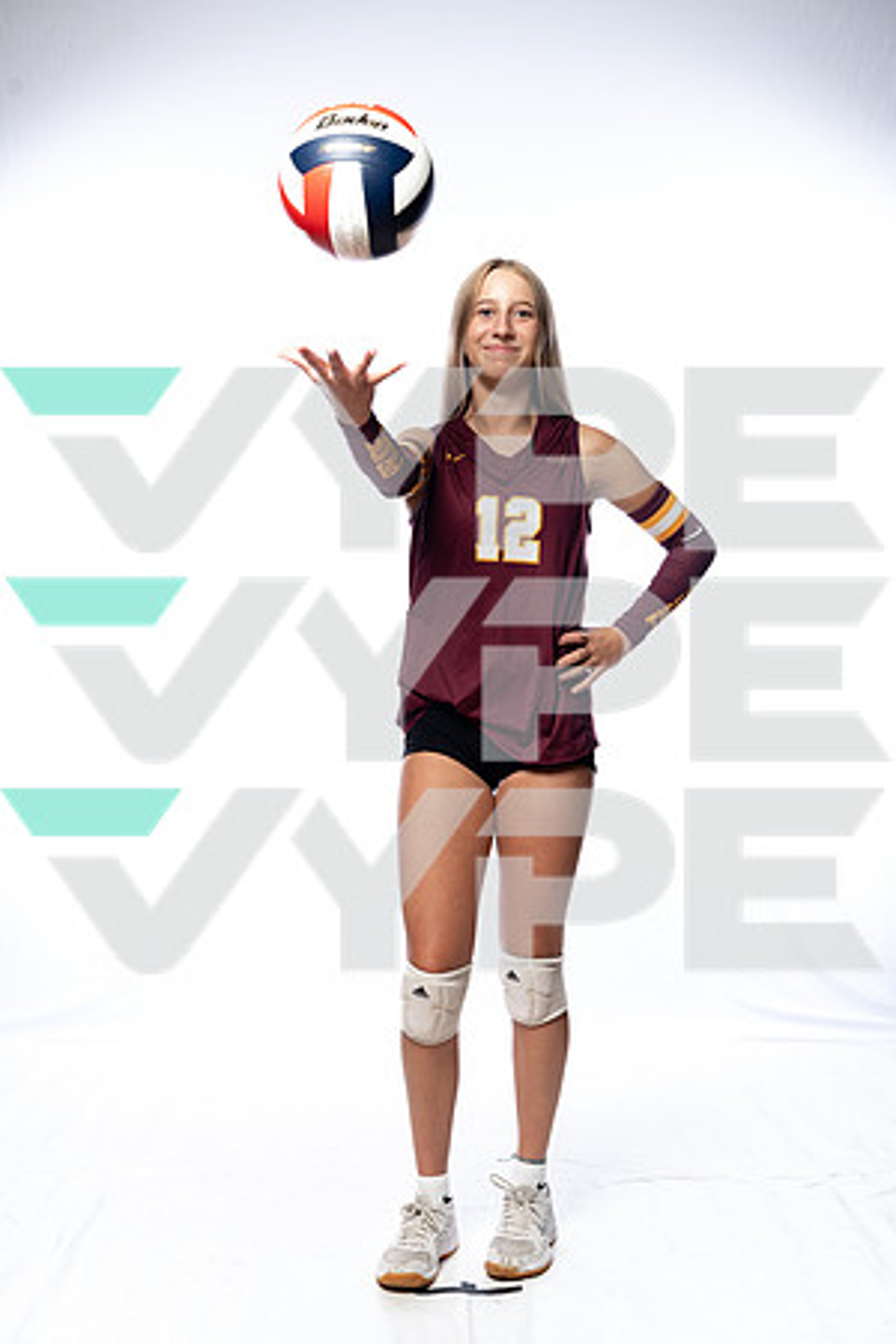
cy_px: 672
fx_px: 1829
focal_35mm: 49
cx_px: 448
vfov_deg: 40.3
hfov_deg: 27.5
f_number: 5.6
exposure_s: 1/250
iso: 640
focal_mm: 49
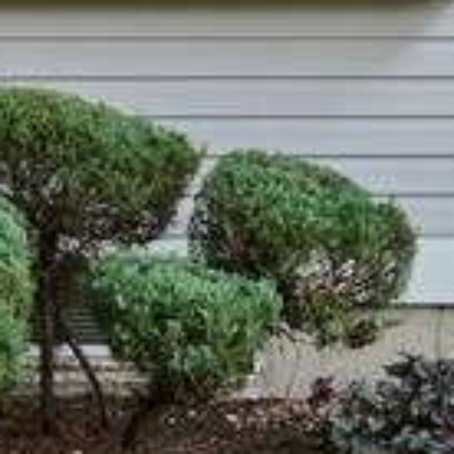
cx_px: 530
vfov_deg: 8.9
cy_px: -20
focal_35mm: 196
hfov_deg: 8.8
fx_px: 2908
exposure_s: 1/5
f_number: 8
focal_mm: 31
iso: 100
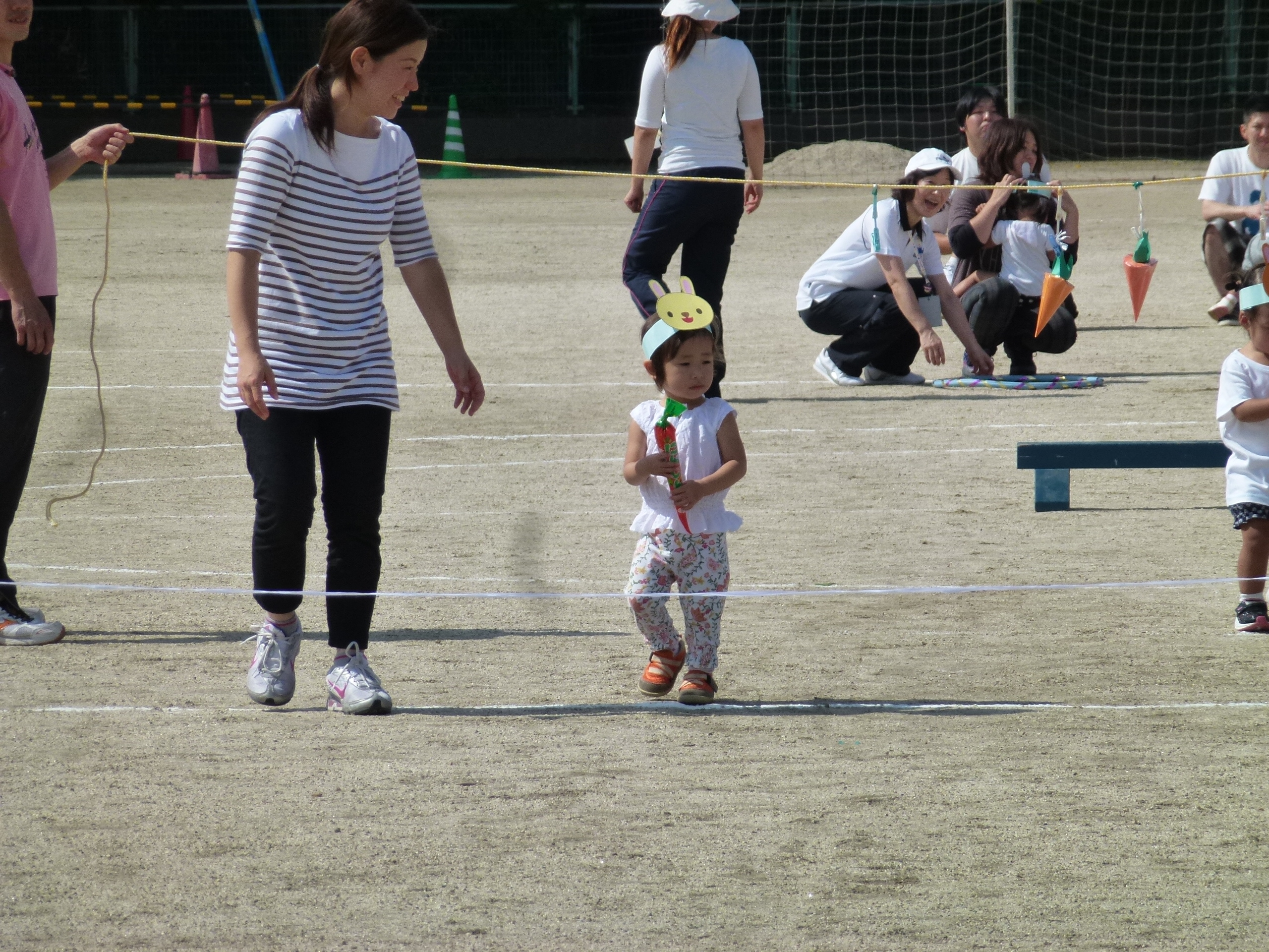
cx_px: 634
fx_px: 11144
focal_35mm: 304
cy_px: 476
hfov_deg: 6.5
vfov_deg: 4.9
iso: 160
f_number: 5.7
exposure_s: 1/1000
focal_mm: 54.5
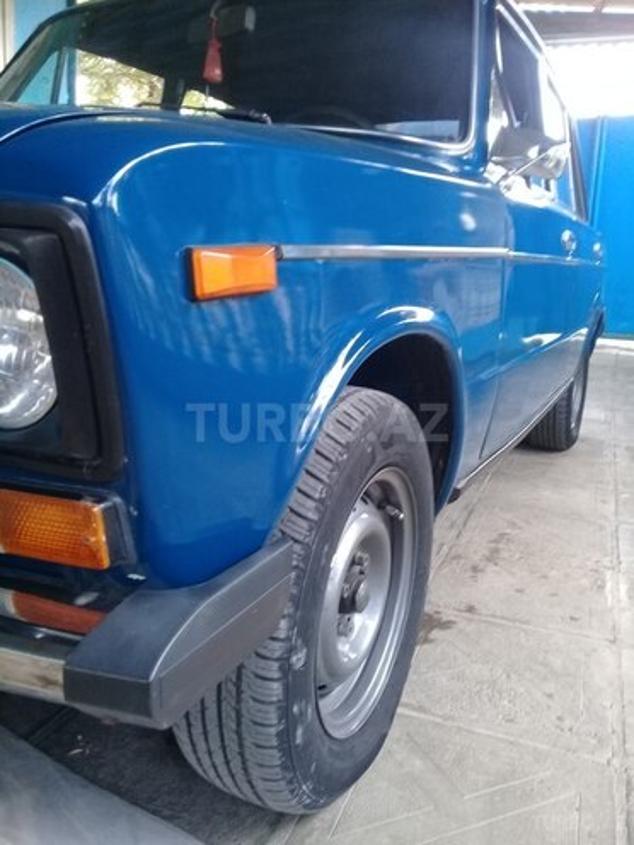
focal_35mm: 31
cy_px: 422
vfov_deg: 58.4
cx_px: 317
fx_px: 757
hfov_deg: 45.4
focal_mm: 3.3
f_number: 2.2
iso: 80
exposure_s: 1/33
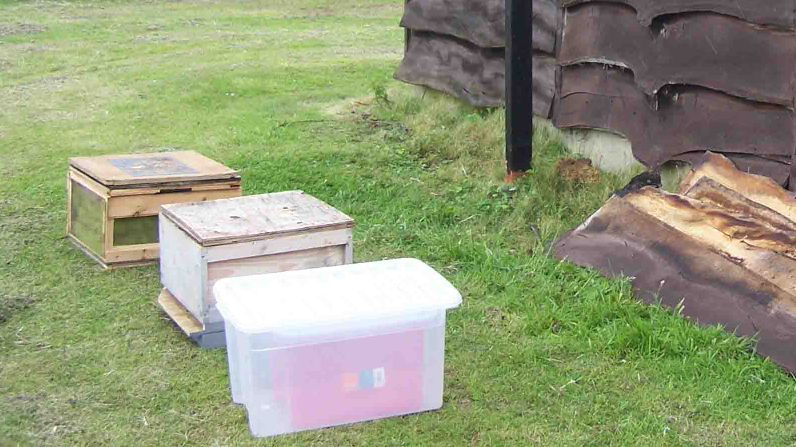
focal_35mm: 67
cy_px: -5
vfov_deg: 17.5
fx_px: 1414
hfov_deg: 30.6
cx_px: 641
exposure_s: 1/250
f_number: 2.8
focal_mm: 6.3
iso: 80
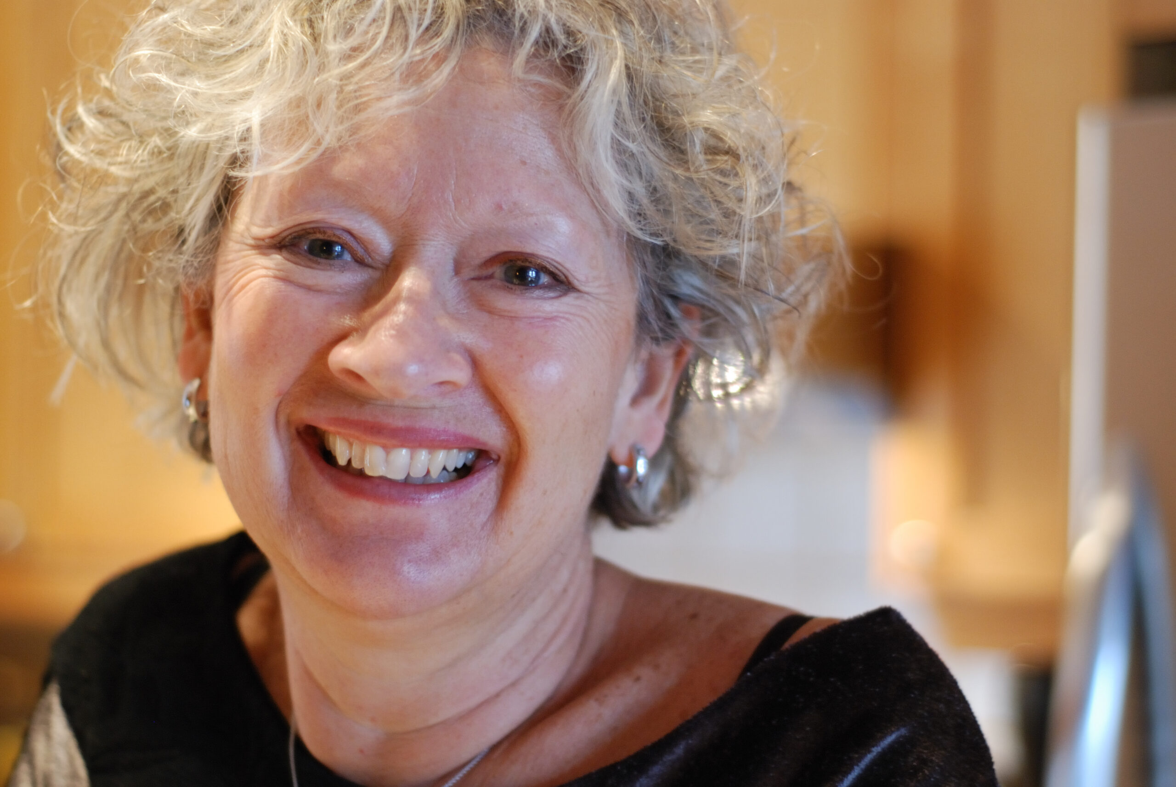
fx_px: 2453
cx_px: 588
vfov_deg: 18.2
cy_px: 394
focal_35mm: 75
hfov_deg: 27.0
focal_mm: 50
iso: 500
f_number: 1.8
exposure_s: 1/30
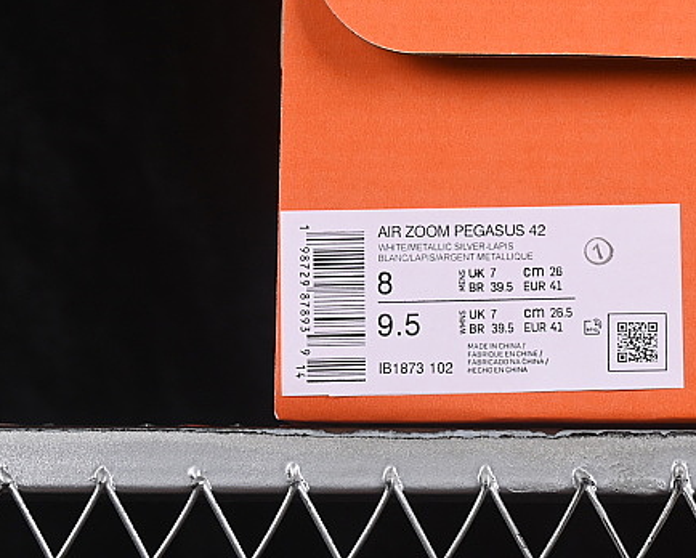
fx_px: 3608
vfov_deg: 8.8
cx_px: 781
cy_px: 71
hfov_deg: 10.9
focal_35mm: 175
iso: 160
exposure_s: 1/80
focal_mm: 50
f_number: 8
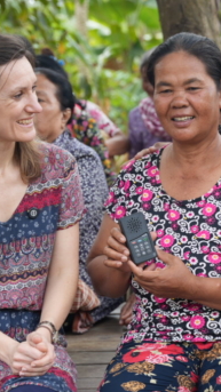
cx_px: 219
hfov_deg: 9.9
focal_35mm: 121
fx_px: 1263
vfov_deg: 17.6
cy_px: 275
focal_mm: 49.5
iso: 125
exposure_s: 1/160
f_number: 2.8
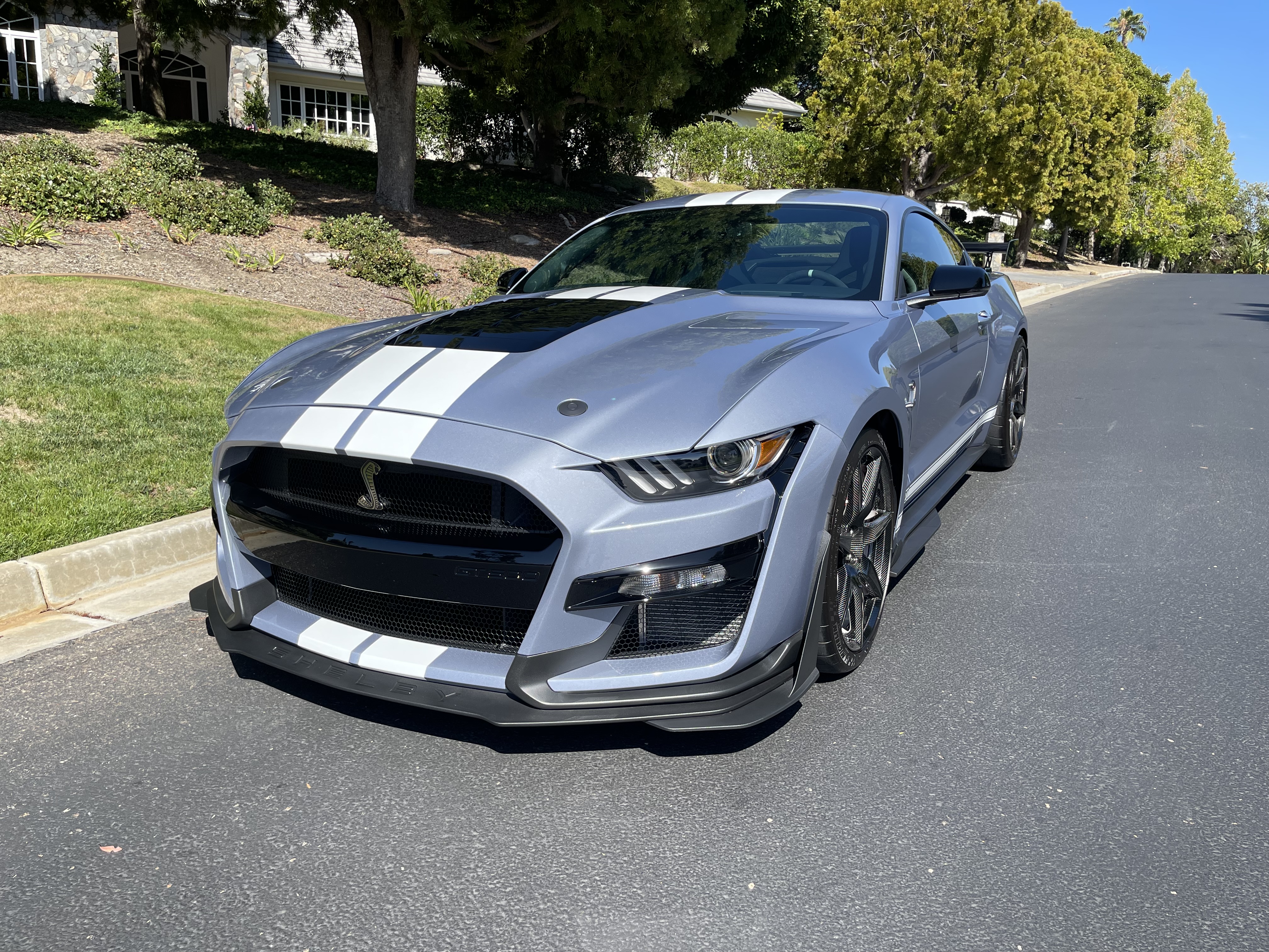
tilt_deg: -13.5
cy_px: 476
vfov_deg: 54.9
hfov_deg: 69.4
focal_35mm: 25
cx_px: 634
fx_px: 916
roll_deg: -2.0
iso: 32
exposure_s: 1/2049
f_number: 1.6
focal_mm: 5.1
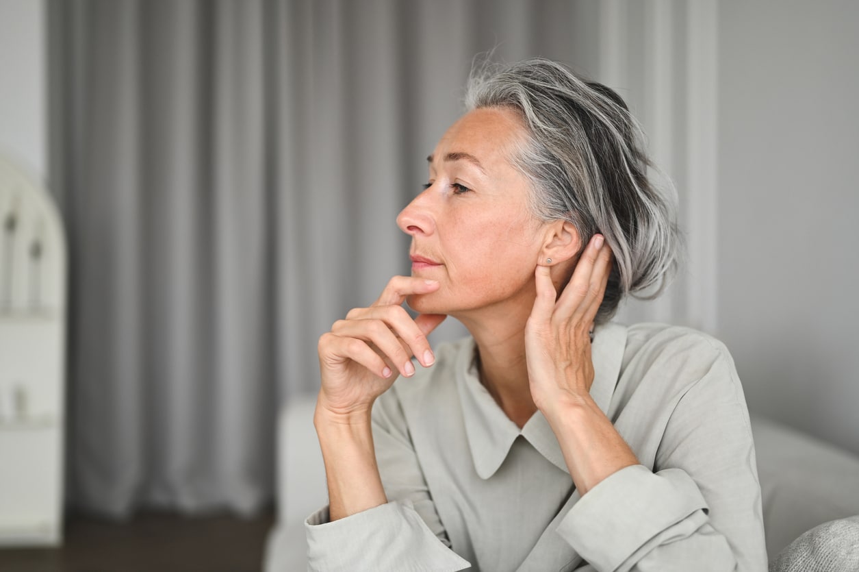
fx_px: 1192
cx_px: 430
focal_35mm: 50
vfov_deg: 27.0
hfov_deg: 39.6
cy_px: 286
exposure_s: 1/640
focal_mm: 50
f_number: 1.8
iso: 250
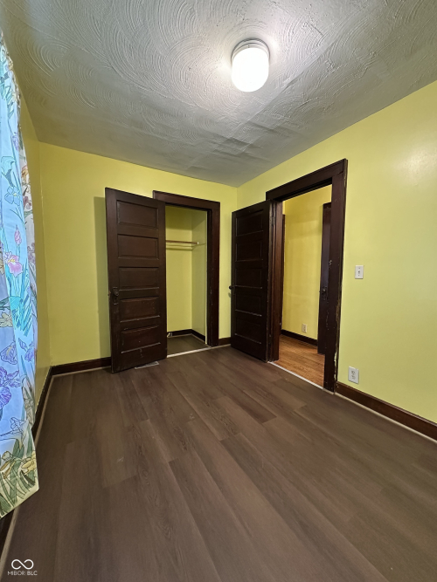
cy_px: 291
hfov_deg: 85.7
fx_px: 236
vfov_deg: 102.1
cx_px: 218
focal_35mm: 14
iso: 1000
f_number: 2.2
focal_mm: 2.22
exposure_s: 1/60
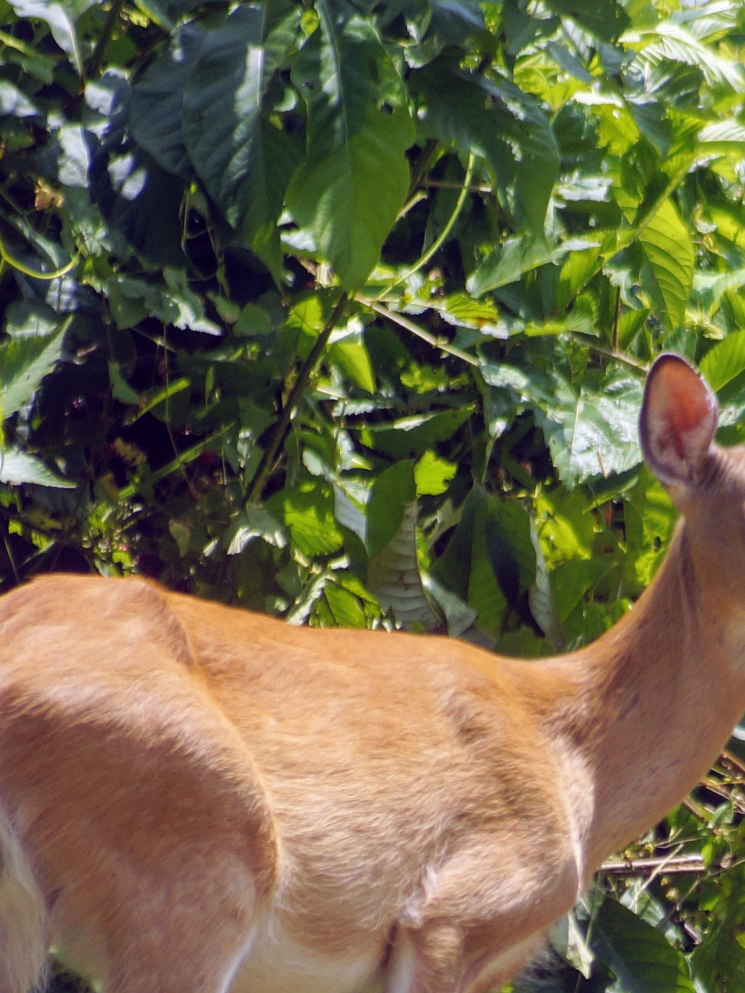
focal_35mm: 979
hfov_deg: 1.5
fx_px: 28093
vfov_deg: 2.0
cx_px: 649
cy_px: 810
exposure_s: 1/400
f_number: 5.6
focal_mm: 230
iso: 160
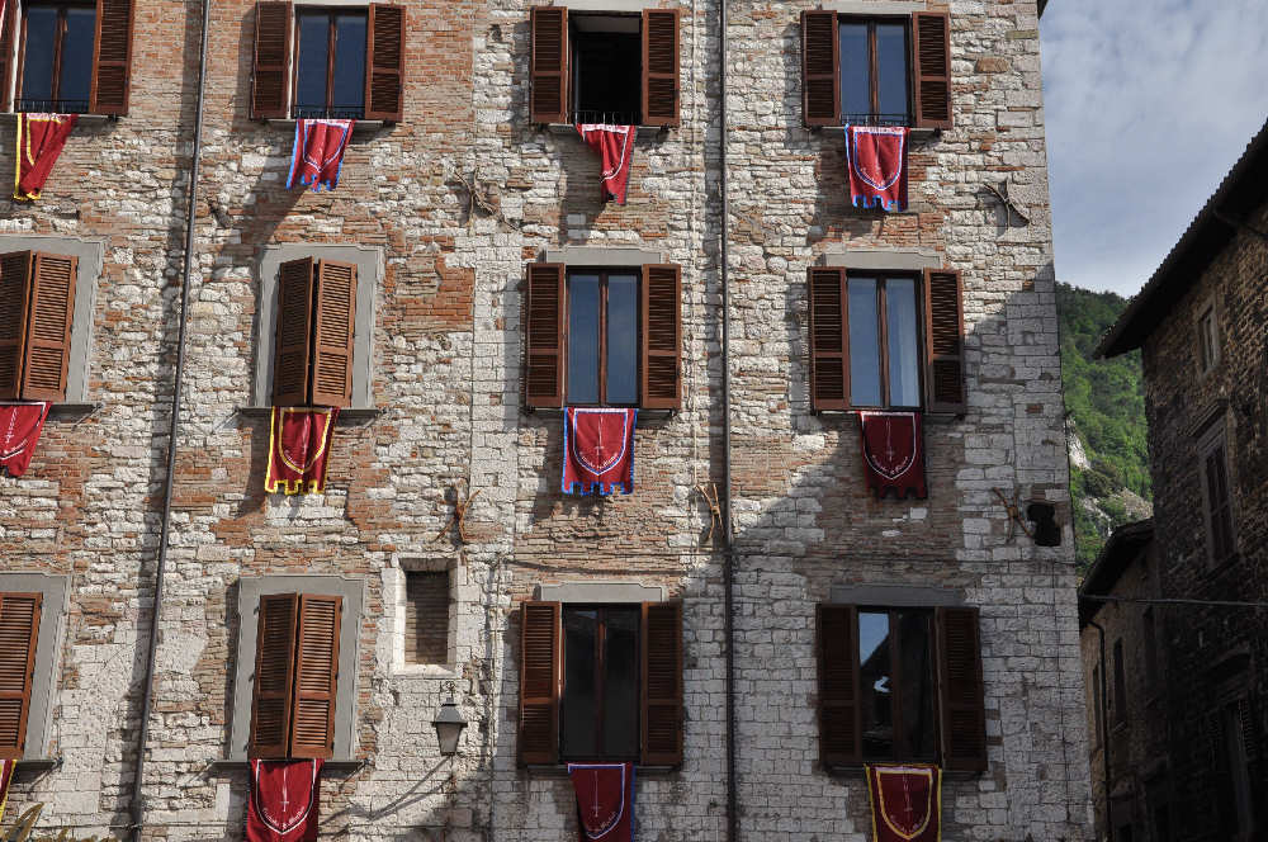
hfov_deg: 35.1
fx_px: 2005
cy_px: 421
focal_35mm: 57
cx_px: 634
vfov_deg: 23.7
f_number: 14
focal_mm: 38
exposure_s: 1/800
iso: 400
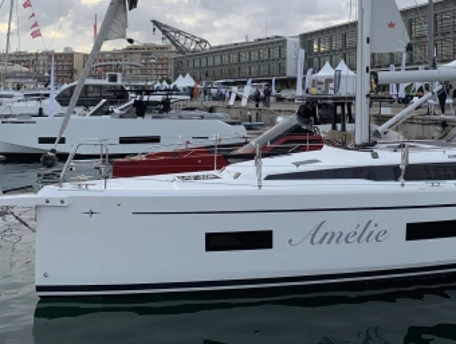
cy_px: 73
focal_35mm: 42
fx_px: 554
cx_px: 322
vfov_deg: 33.5
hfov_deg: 43.8
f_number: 1.8
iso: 25
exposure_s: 1/459
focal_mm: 4.25
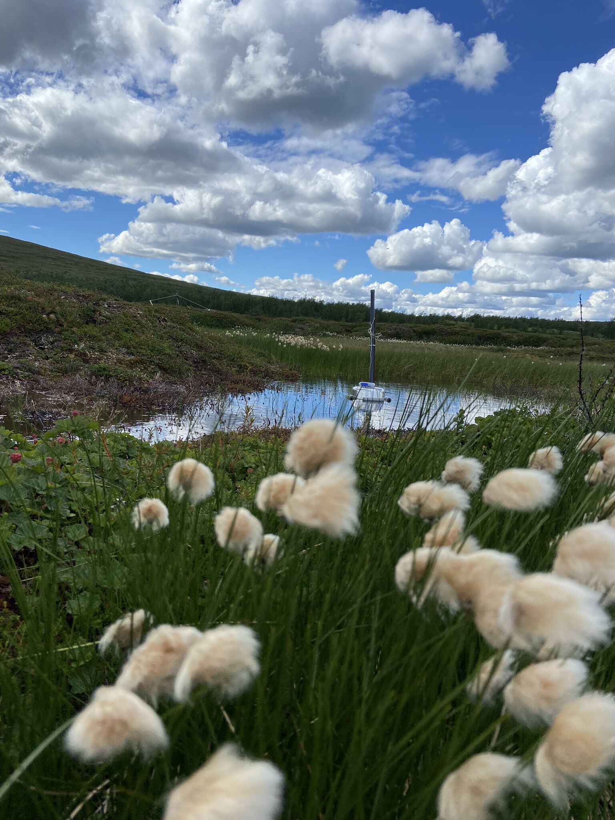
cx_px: 308
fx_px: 616
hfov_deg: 53.1
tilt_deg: -6.9
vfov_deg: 67.3
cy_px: 410
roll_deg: -3.5
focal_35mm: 26
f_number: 1.8
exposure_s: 1/3497
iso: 32
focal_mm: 4.25
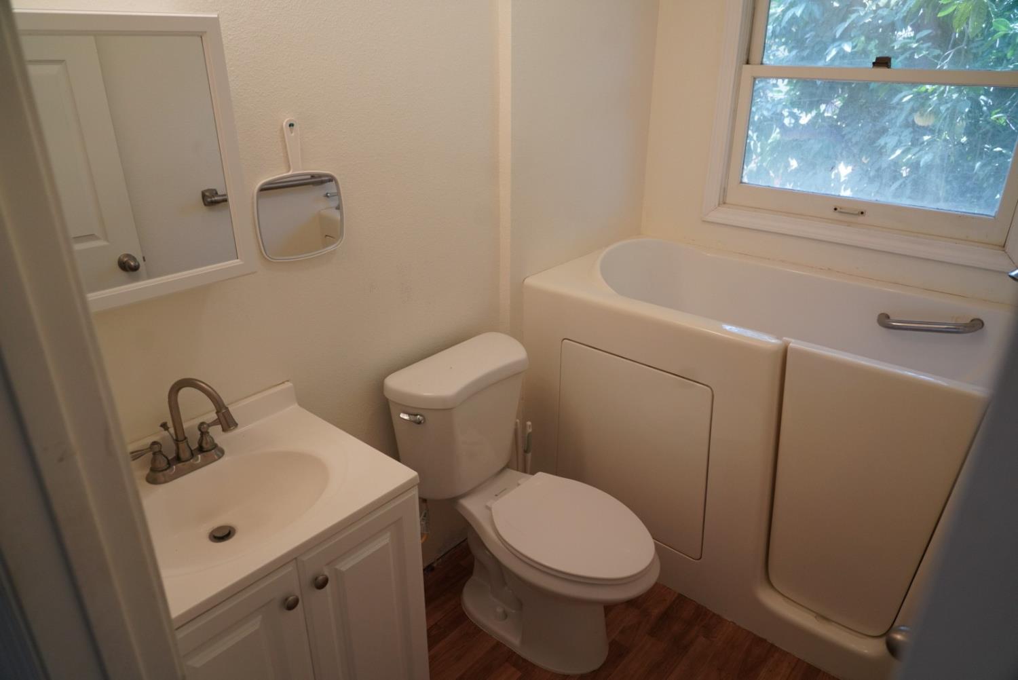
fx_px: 679
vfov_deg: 53.2
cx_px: 509
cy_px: 340
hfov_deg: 73.7
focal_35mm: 24
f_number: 4
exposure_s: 1/400
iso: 1600
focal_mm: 24
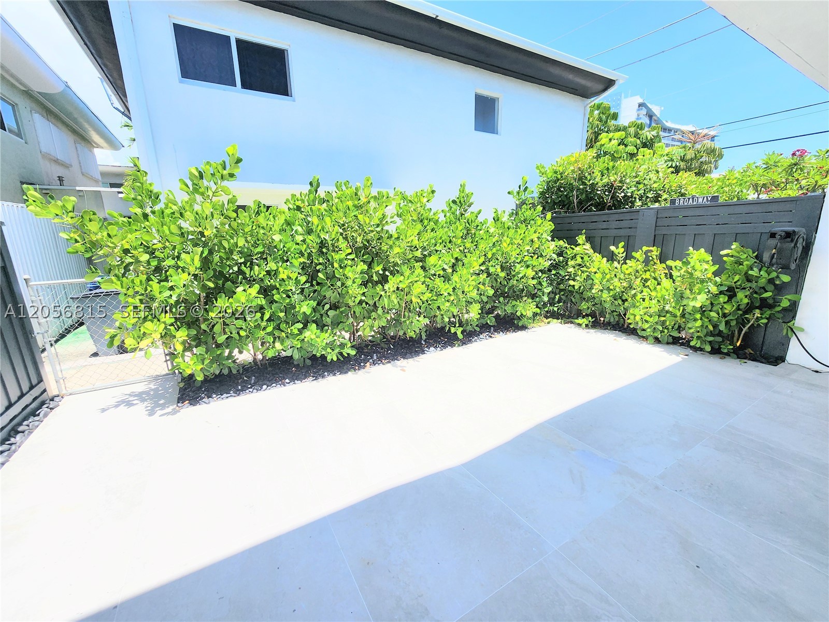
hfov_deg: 106.2
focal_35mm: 13
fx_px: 311
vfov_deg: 89.9
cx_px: 414
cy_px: 311
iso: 50
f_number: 2.2
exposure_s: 1/2470
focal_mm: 2.2
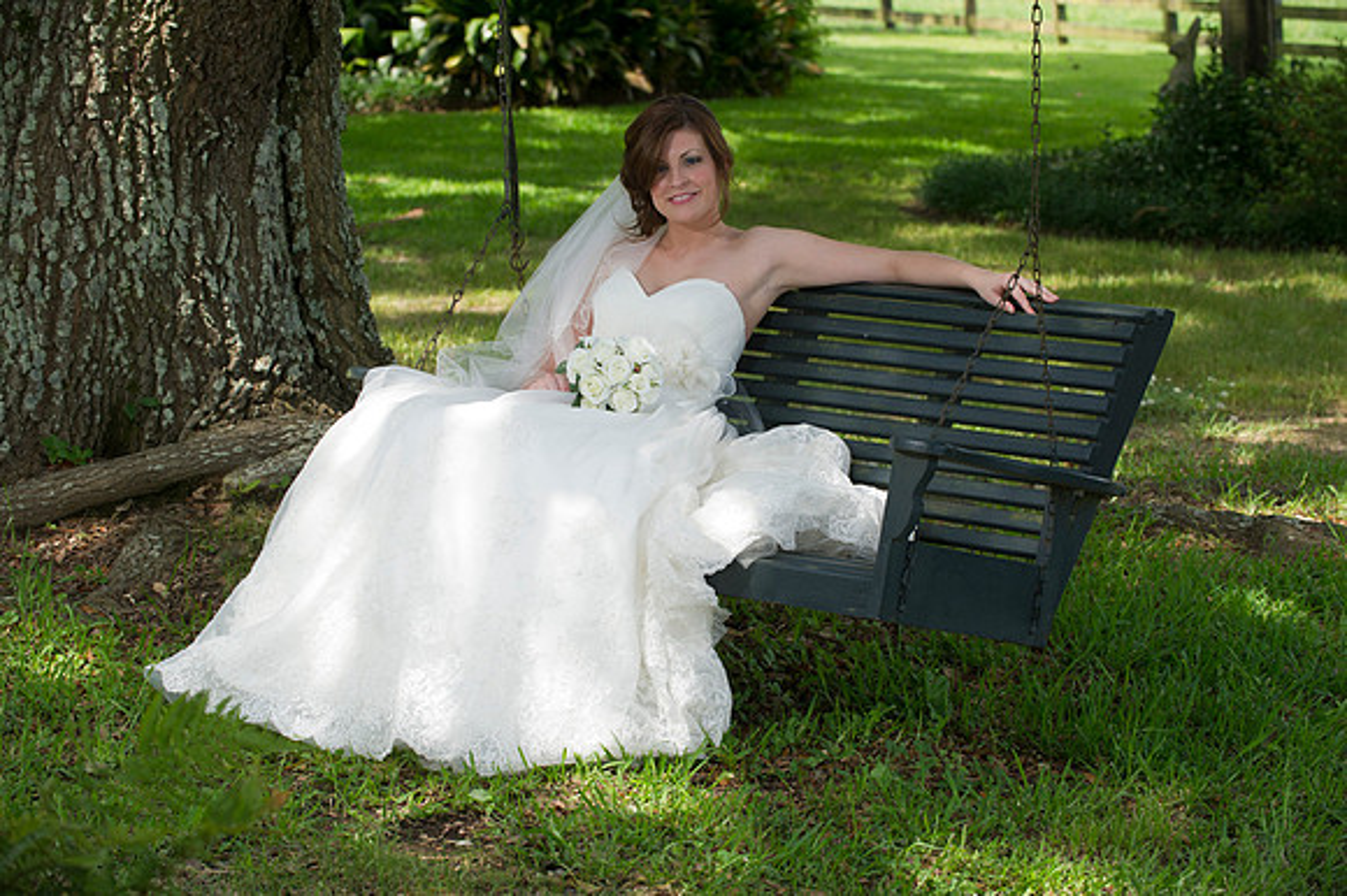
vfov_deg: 13.9
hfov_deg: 20.8
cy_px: 448
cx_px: 674
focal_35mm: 98
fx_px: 3665
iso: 500
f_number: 5
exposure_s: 1/320
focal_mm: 98
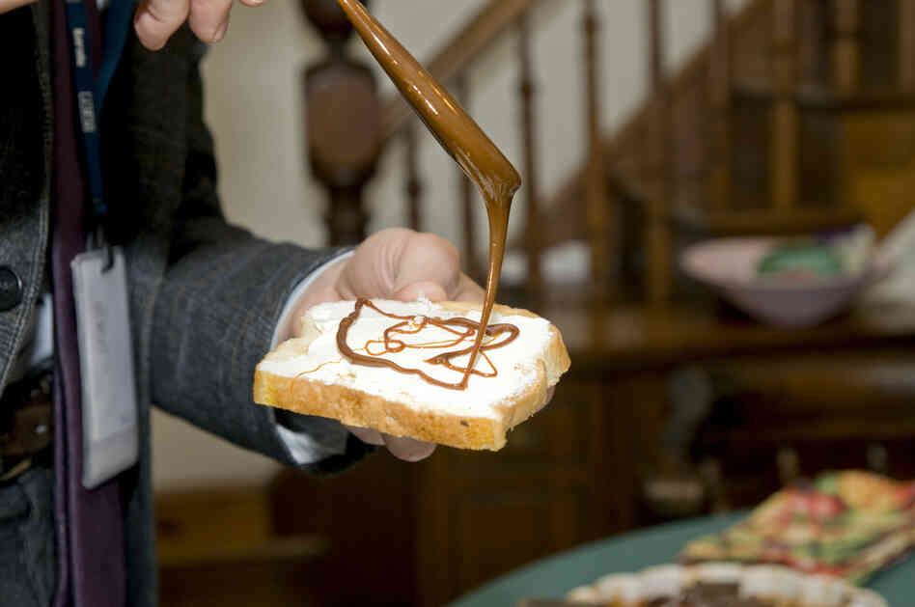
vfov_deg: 18.1
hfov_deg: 27.0
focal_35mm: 75
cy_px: 304
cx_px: 458
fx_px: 1903
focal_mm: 50
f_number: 5
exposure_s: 1/60
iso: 200
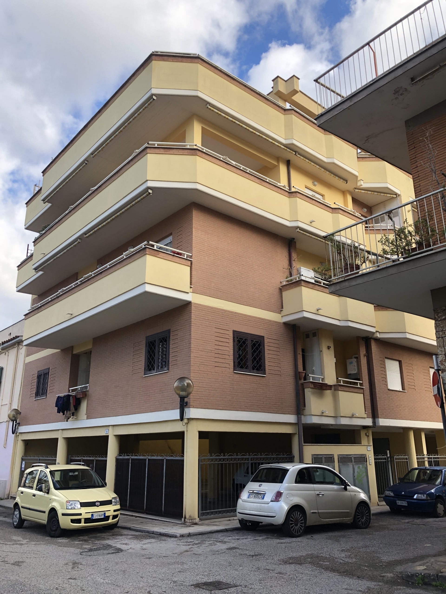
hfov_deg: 49.7
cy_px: 297
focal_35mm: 28
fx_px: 481
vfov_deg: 63.4
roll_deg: +0.5
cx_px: 223
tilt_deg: +18.2
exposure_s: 1/600
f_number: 1.8
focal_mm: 4
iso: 20
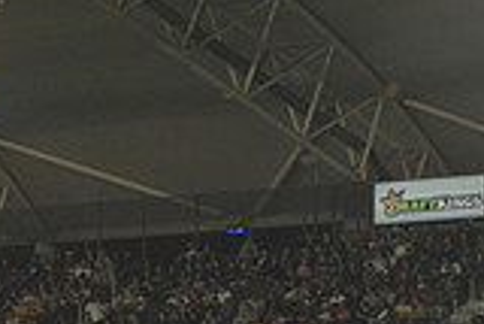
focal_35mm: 369
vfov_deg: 3.7
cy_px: 506
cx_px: -33
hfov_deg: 5.6
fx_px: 4965
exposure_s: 1/1000
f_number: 2.8
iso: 1250
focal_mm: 102
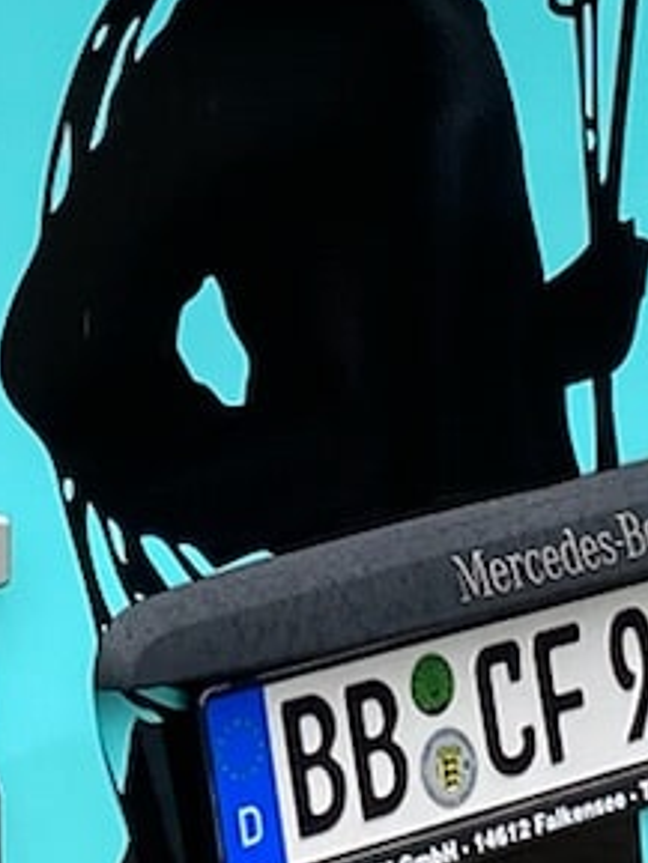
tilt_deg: -4.4
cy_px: -66
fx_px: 4589
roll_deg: -1.2
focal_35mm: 184
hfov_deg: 8.0
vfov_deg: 10.6
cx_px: -113
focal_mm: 4.25
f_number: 1.8
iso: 32
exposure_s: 1/407
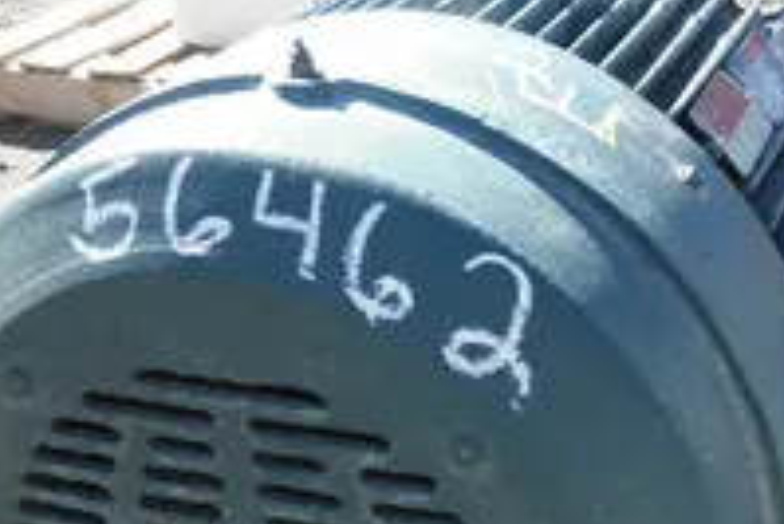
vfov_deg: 18.6
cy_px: 402
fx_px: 1591
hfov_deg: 27.6
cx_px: 492
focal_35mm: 73
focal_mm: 6.1
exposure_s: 1/320
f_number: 3.2
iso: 64
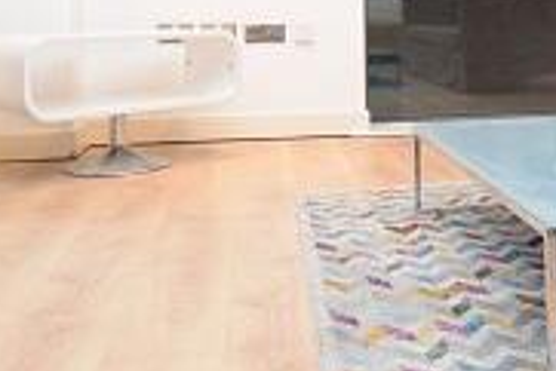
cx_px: 467
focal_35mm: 53
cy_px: 0
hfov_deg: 35.9
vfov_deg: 24.4
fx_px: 819
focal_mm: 10
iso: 1000
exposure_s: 1/60
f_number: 3.5
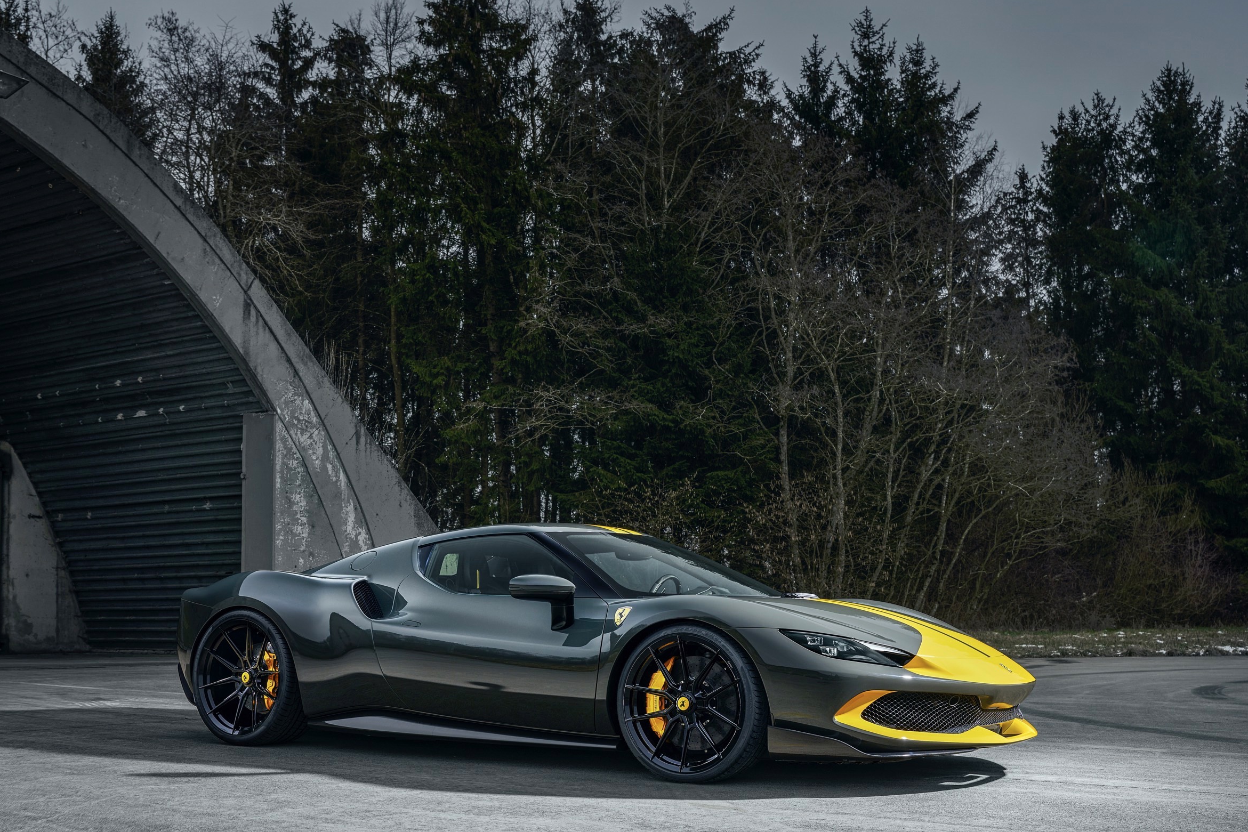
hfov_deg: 47.0
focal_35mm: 41
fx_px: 1430
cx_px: 549
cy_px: 522
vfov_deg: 32.3
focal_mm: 32.2
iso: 50
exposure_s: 1/200
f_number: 5
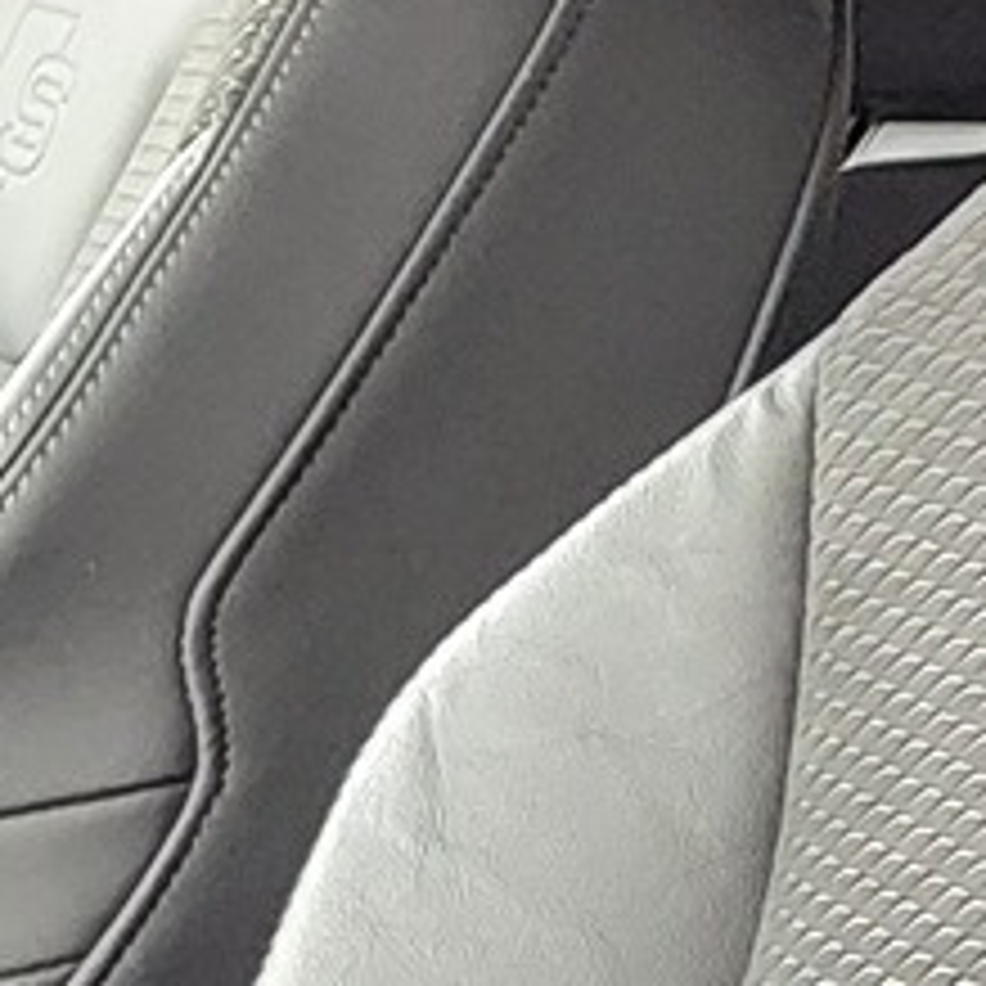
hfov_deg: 7.2
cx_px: -2593
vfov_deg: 8.2
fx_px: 6284
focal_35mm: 195
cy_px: 2373
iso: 500
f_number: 1.8
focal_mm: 5.23
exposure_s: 1/60
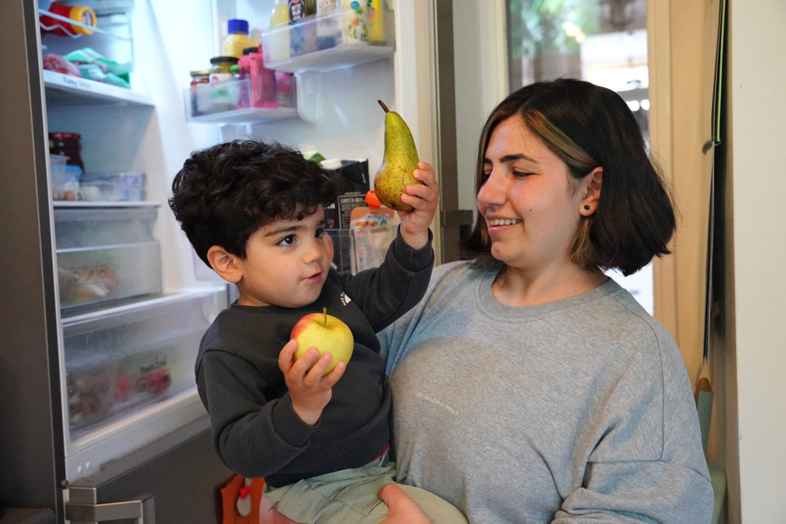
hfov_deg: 51.9
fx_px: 808
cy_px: 262
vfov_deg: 35.9
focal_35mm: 37
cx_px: 393
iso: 12800
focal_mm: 37
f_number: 4
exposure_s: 1/200
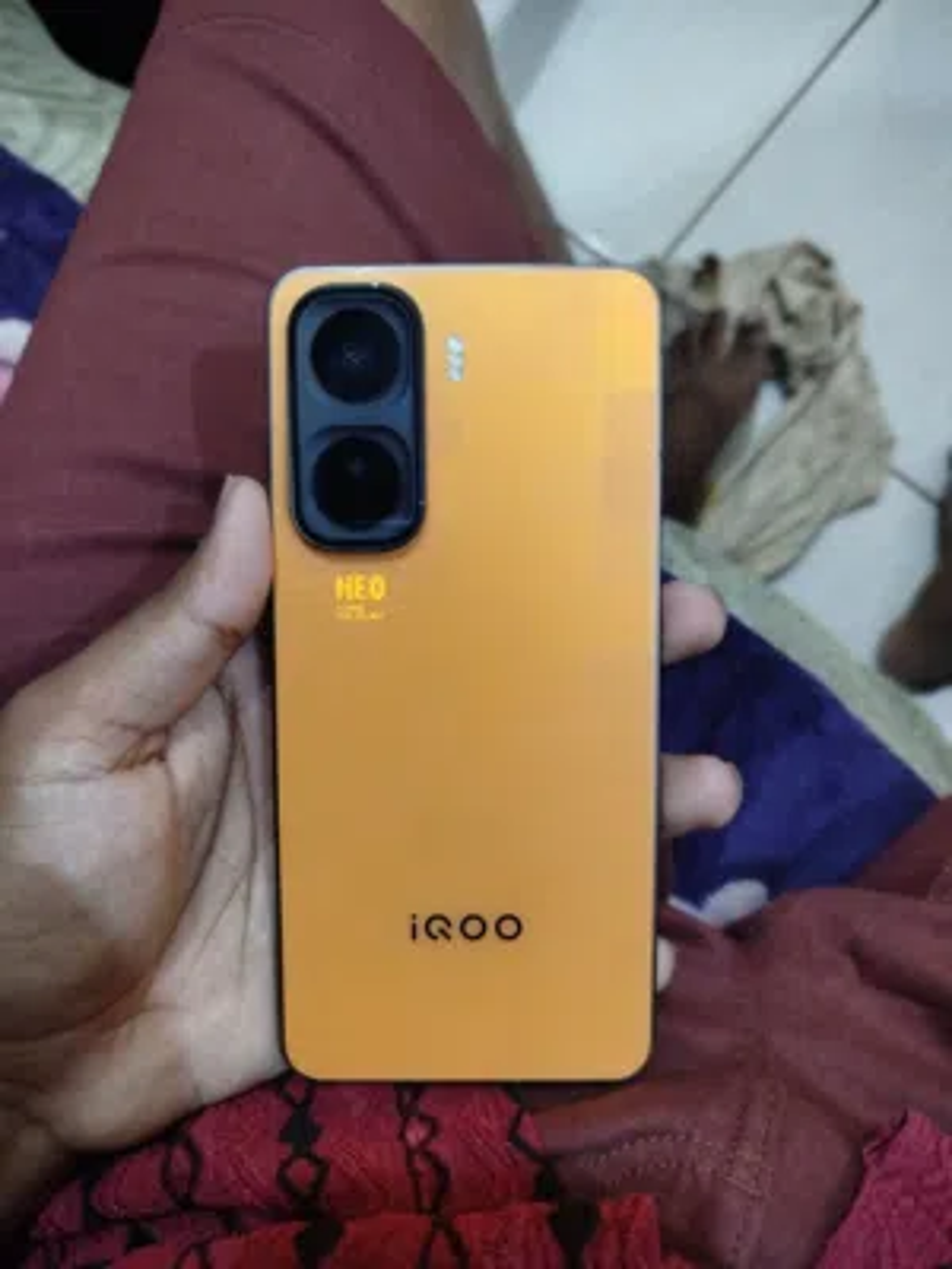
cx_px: 476
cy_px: 634
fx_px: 550
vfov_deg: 98.2
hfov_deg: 81.7
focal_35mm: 15
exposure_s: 1/30
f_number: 1.7
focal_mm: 5.31
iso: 800
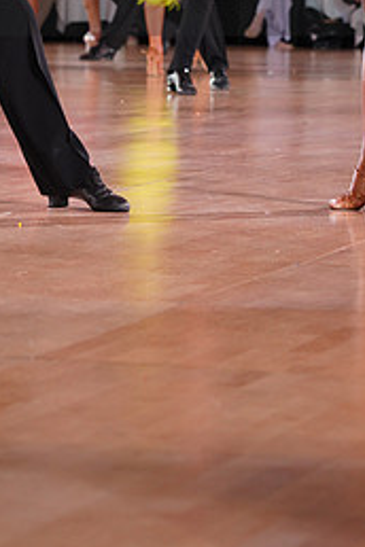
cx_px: 150
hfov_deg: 5.8
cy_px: -34
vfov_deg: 8.7
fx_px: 3589
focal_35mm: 236
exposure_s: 1/160
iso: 1600
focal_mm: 105
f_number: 5
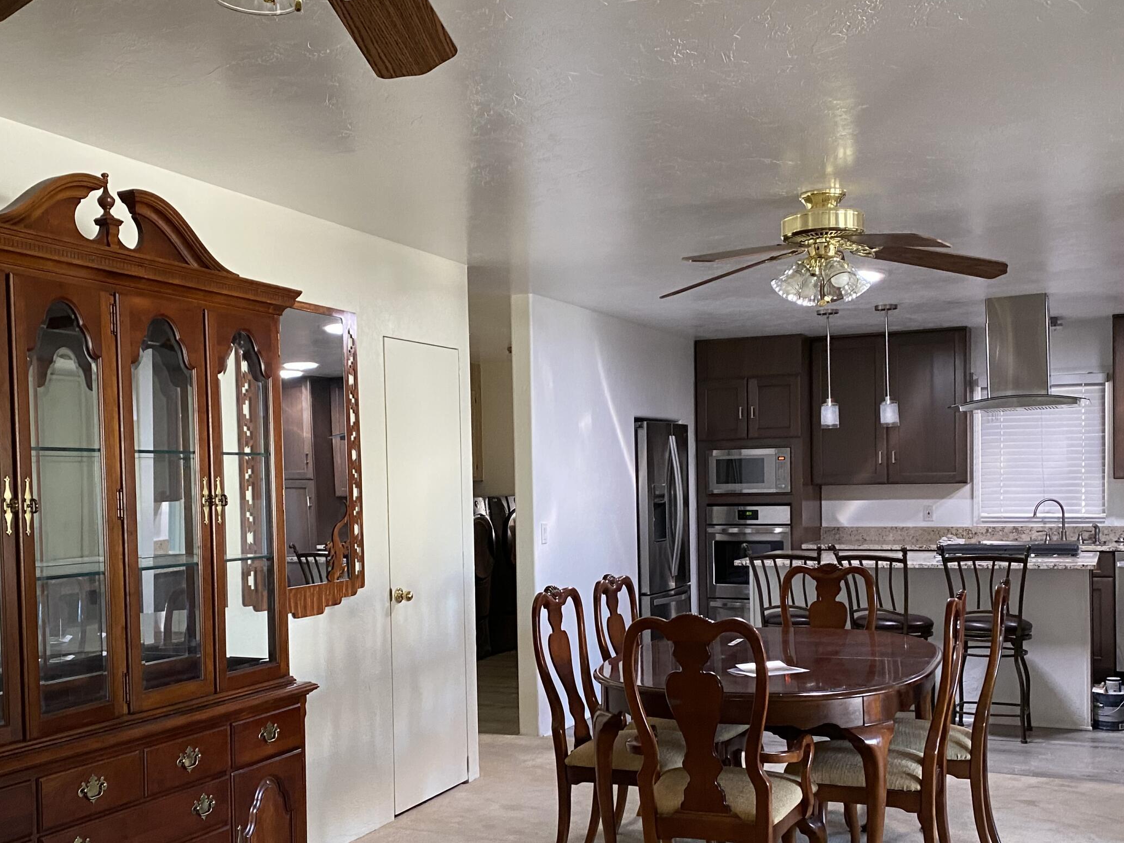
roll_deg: +1.7
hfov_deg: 48.9
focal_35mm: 38
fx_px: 1234
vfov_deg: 37.5
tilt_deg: -1.9
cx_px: 513
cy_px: 513
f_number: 1.8
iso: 320
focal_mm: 4.25
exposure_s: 1/60
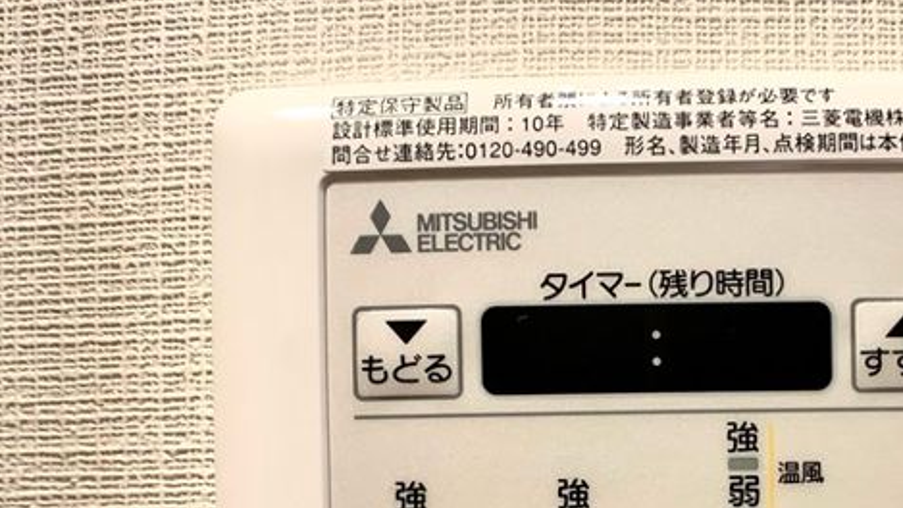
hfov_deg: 35.2
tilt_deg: -2.5
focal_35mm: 58
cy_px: 512
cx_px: 674
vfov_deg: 20.1
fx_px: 1389
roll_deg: +1.4
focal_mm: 4.25
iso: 80
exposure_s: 1/100
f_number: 1.8
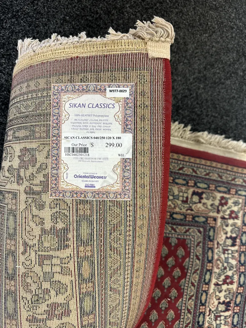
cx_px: 123
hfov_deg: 56.8
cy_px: 164
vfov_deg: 71.6
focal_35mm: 24
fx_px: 227
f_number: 1.78
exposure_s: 1/50
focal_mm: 6.86
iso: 160
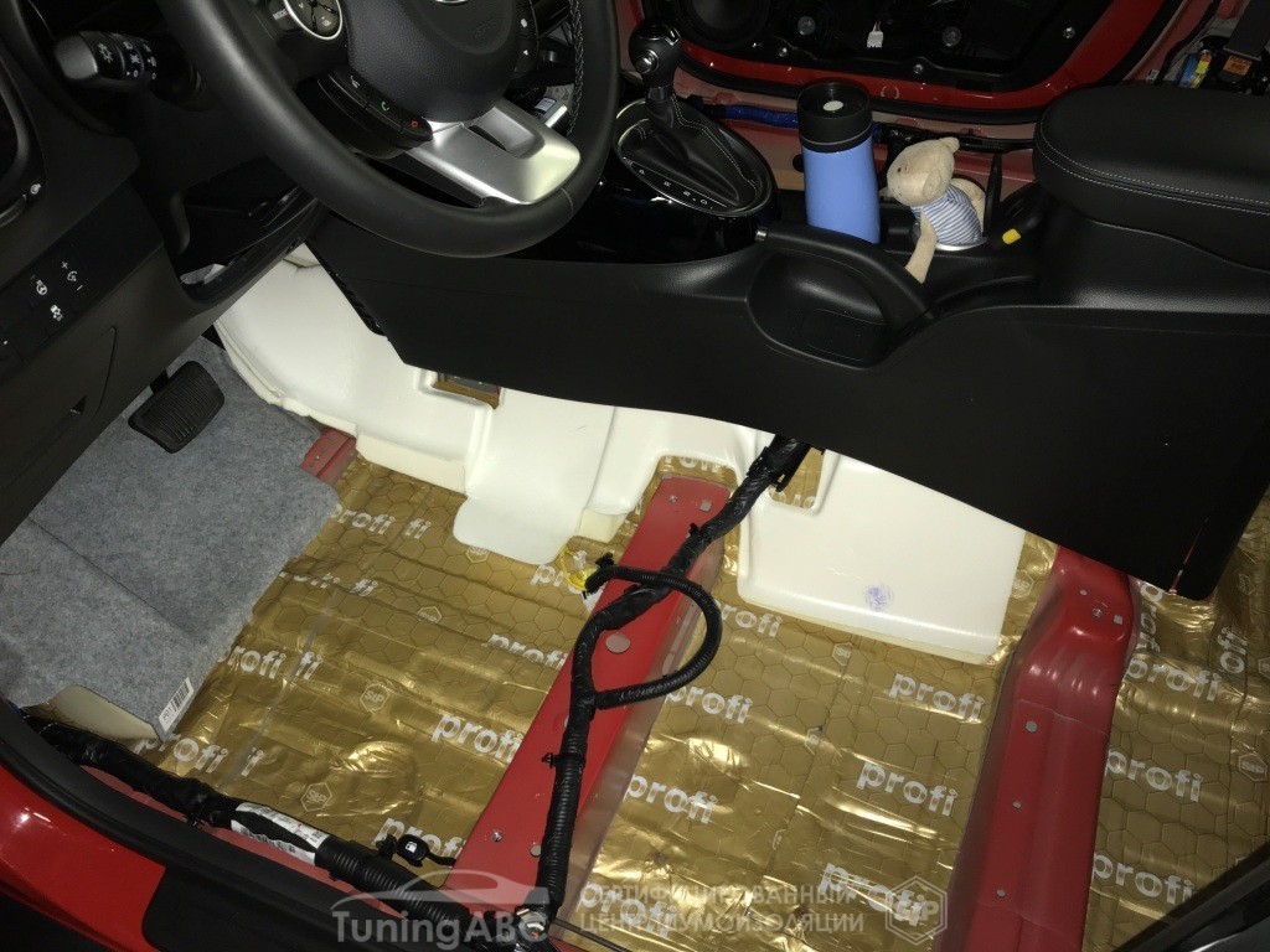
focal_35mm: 28
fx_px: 1027
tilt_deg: -45.7
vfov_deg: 49.7
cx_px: 635
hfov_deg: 63.4
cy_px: 476
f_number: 1.8
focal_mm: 3.99
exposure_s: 1/17
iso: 40
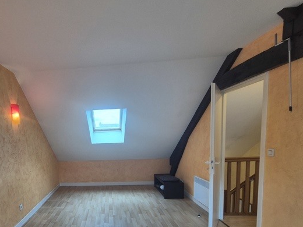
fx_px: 175
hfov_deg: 77.4
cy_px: 157
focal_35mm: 20
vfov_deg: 63.7
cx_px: 87
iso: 80
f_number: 2.2
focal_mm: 2.2
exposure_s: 1/50
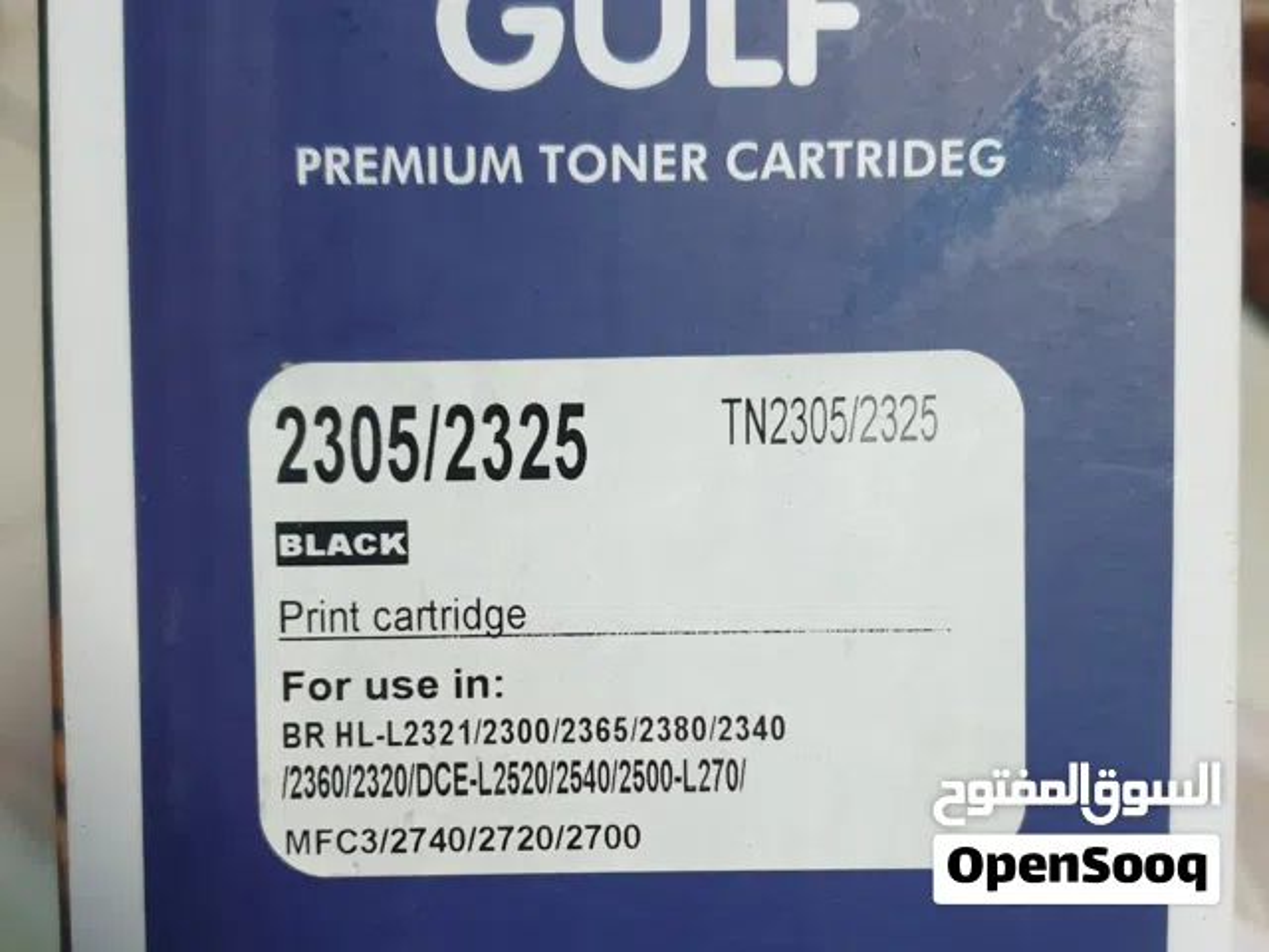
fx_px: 953
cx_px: 634
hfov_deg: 67.3
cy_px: 476
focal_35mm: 26
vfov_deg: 53.1
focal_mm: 4.3
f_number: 1.5
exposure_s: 1/20
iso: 250
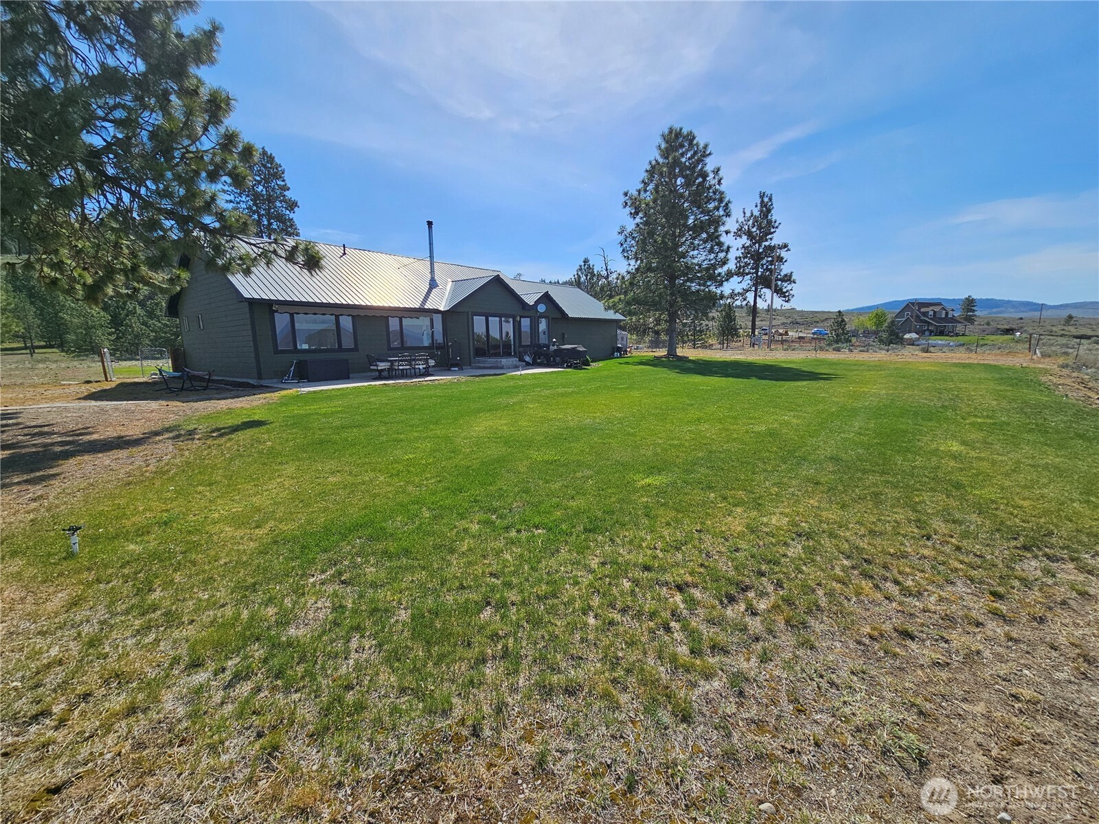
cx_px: 550
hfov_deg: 106.2
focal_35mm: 13
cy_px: 412
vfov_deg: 89.9
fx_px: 413
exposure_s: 1/3282
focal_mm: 2.2
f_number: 2.2
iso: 50
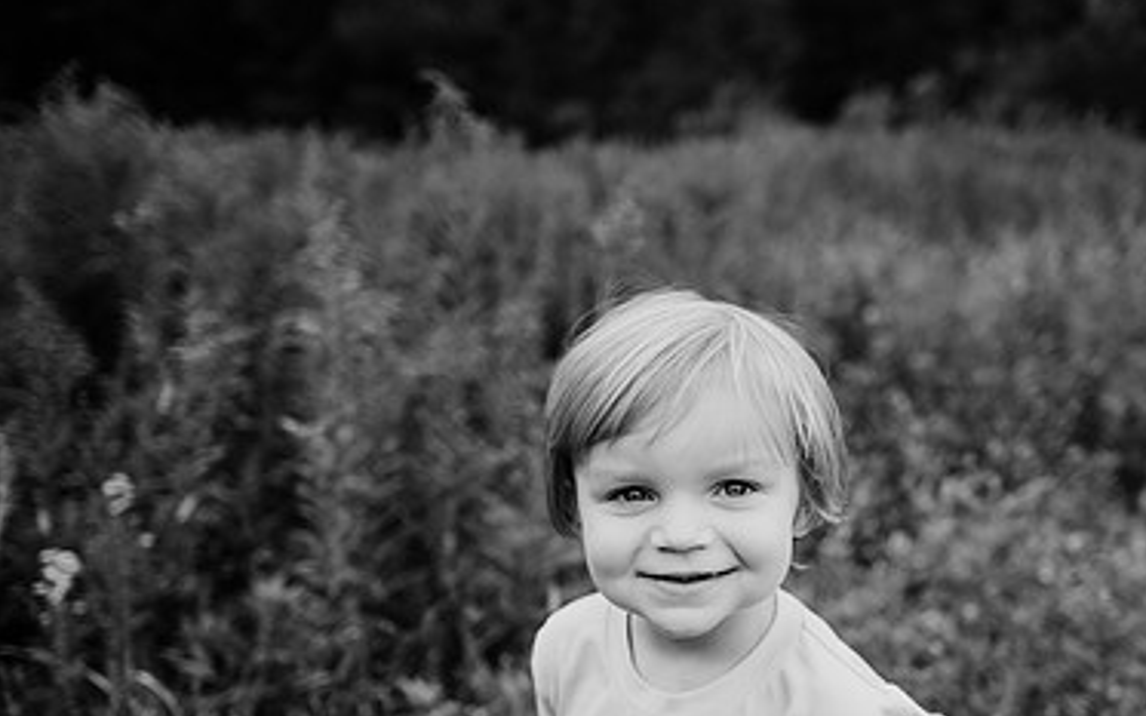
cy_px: 527
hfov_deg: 51.1
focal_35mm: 38
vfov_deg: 33.0
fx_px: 1187
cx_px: 707
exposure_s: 1/800
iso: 125
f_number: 2.2
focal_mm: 24
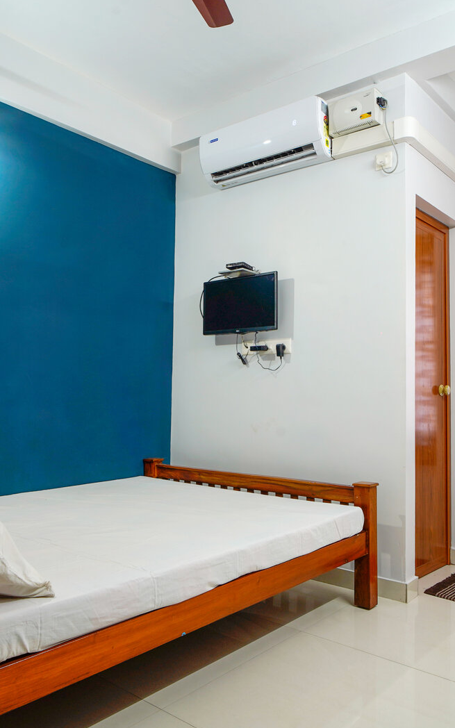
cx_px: 233
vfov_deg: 66.5
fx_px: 556
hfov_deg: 44.5
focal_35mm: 28
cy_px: 364
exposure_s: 1/1.67
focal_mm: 18
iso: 100
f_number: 8
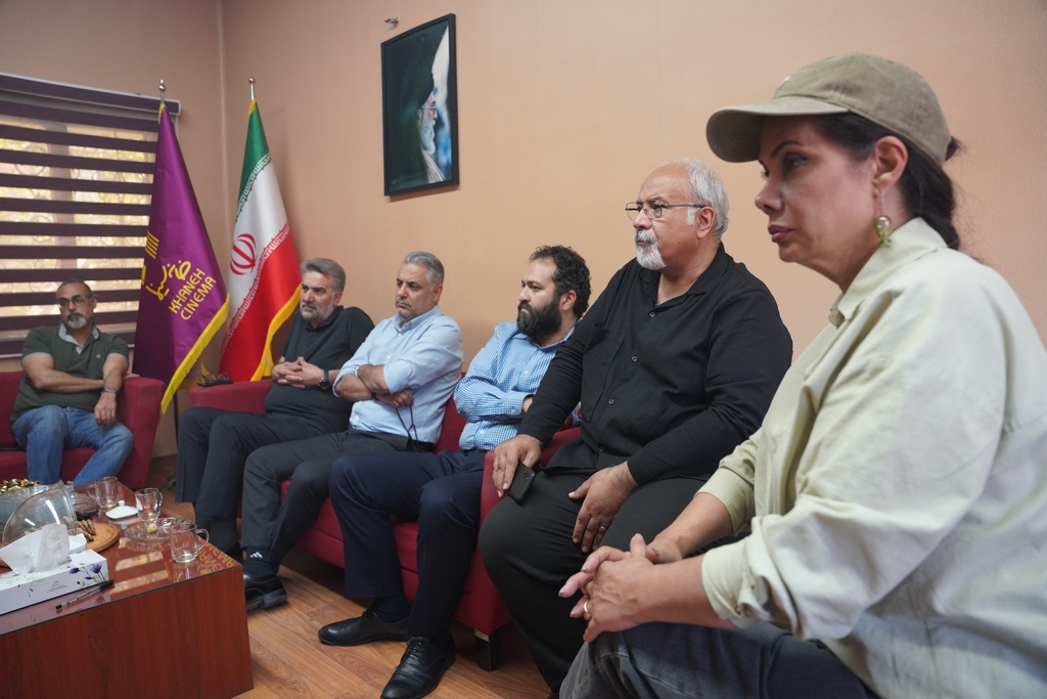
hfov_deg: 67.6
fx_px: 782
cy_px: 350
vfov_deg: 48.1
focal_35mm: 27
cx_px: 524
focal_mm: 26.9
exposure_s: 1/160
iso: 2500
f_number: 4
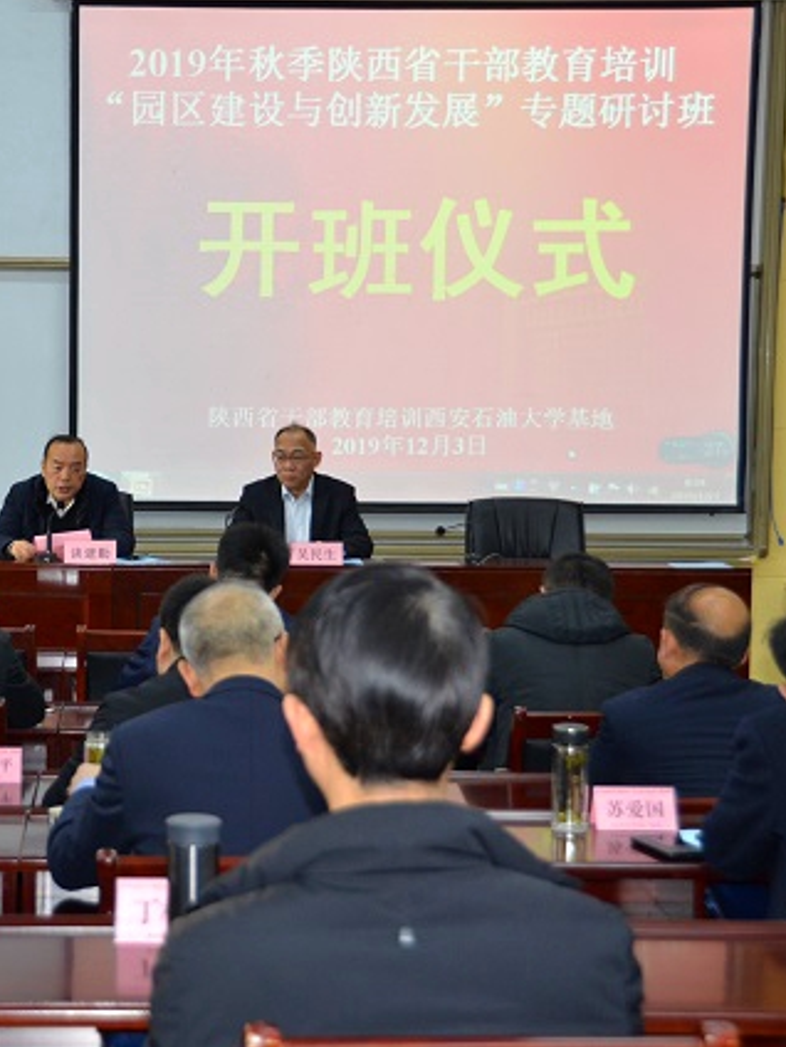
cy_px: 524
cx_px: 183
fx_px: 2271
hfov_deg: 19.5
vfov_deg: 26.0
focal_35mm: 75
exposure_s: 1/60
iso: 640
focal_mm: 34
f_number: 4.5
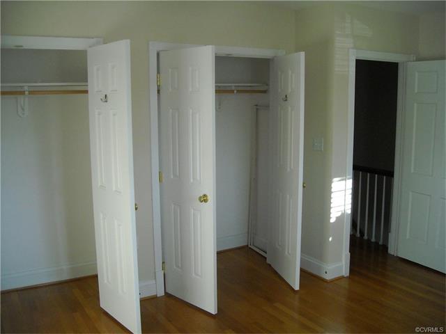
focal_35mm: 35
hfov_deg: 52.6
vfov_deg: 40.7
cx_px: 223
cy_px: 167
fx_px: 451
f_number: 2.8
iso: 282
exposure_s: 1/250
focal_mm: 5.7
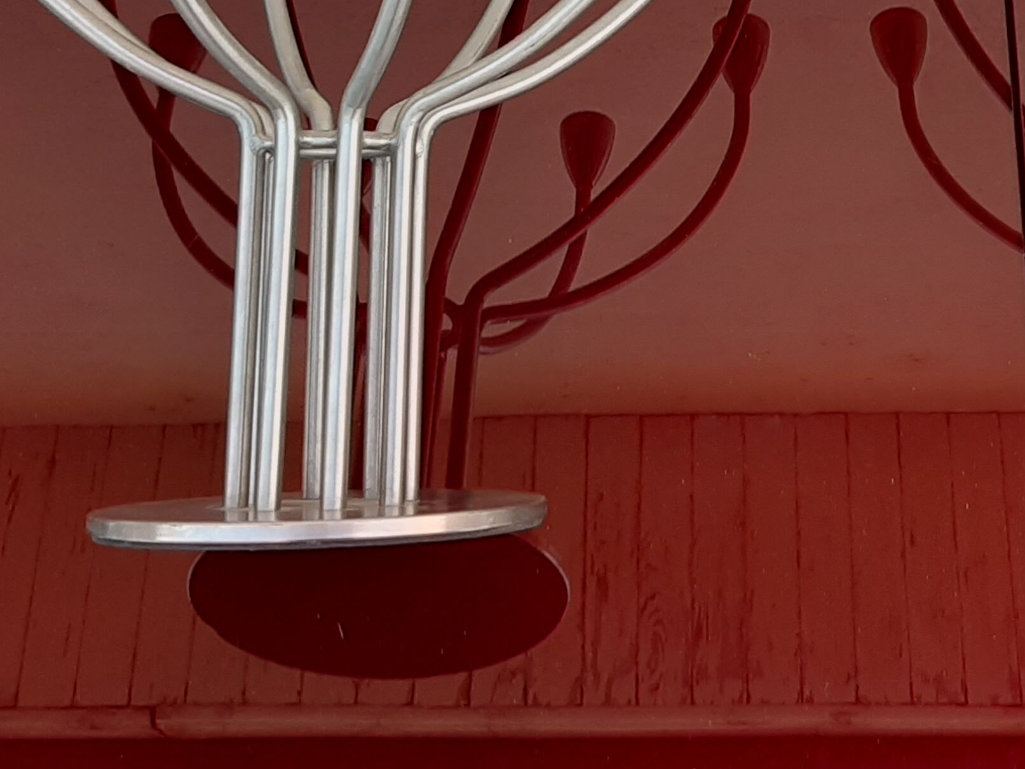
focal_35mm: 65
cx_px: 824
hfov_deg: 29.1
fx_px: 1925
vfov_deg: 21.6
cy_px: -34
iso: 50
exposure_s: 1/100
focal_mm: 3.93
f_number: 1.7
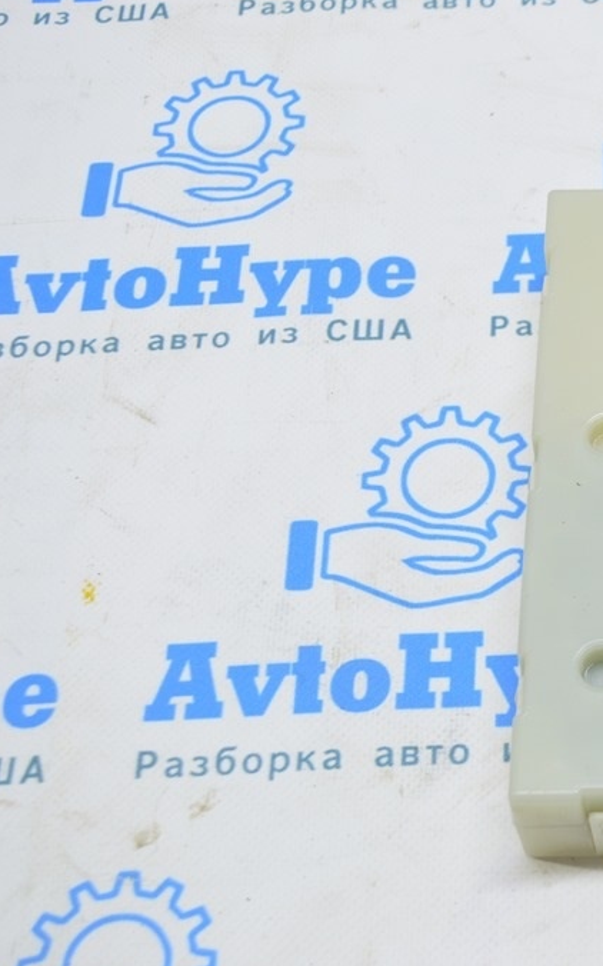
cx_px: 729
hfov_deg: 17.3
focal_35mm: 72
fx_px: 1889
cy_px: 482
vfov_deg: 28.7
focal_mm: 31
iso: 400
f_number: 5.6
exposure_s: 1/20
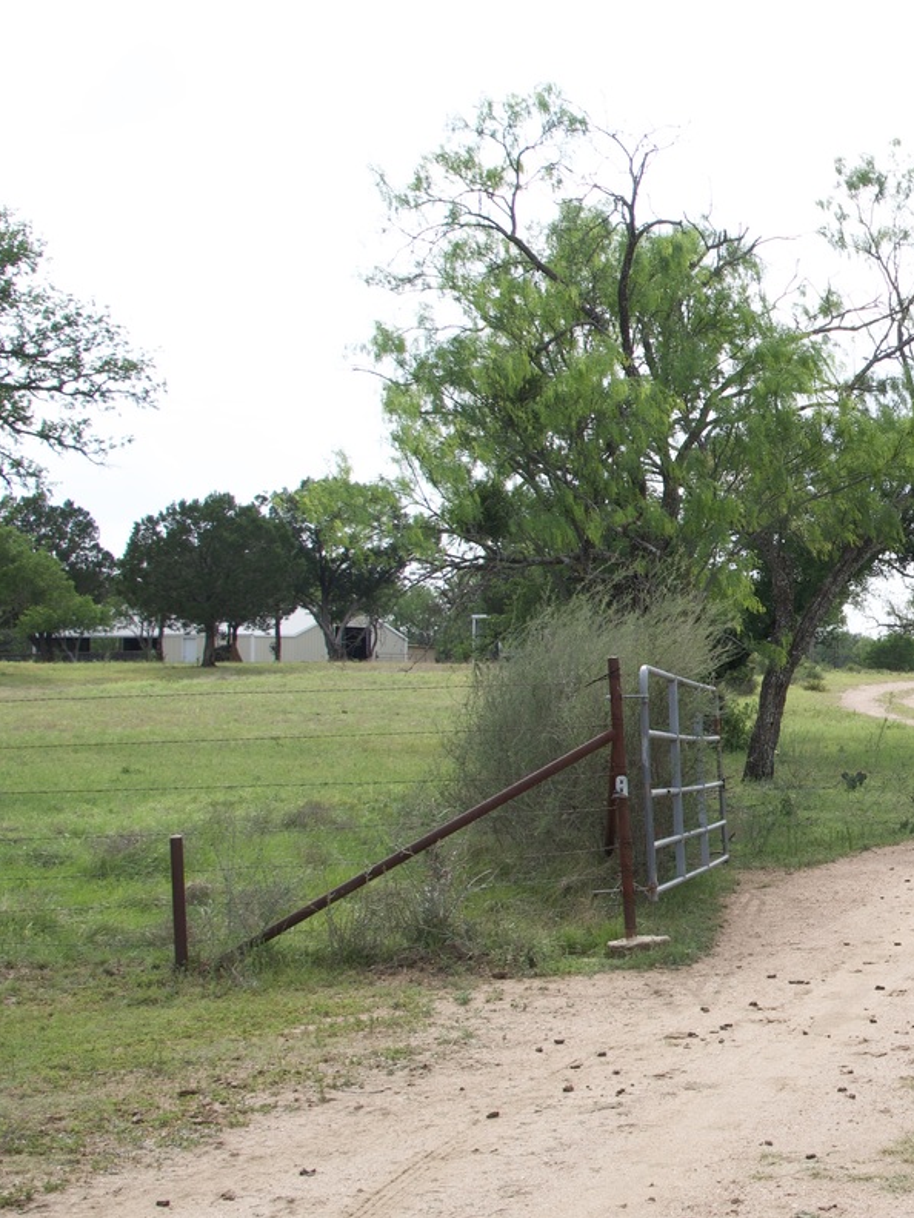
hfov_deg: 21.9
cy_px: 547
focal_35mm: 61
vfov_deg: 31.7
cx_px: 1146
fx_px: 2148
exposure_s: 1/125
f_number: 8
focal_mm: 21
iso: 100
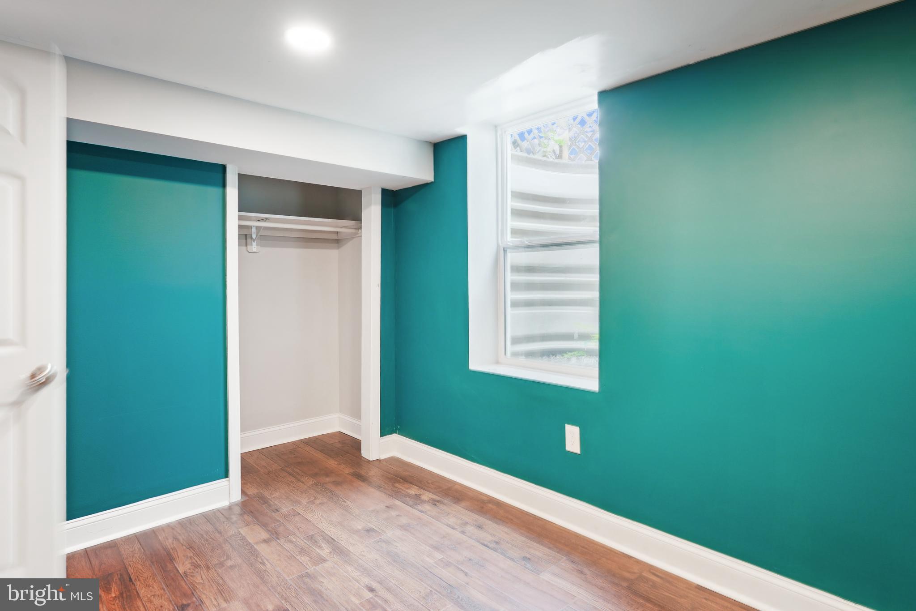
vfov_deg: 65.9
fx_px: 471
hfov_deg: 88.4
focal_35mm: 18
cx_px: 458
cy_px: 306
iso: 100
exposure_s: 1/4
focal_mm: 18.5
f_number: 8
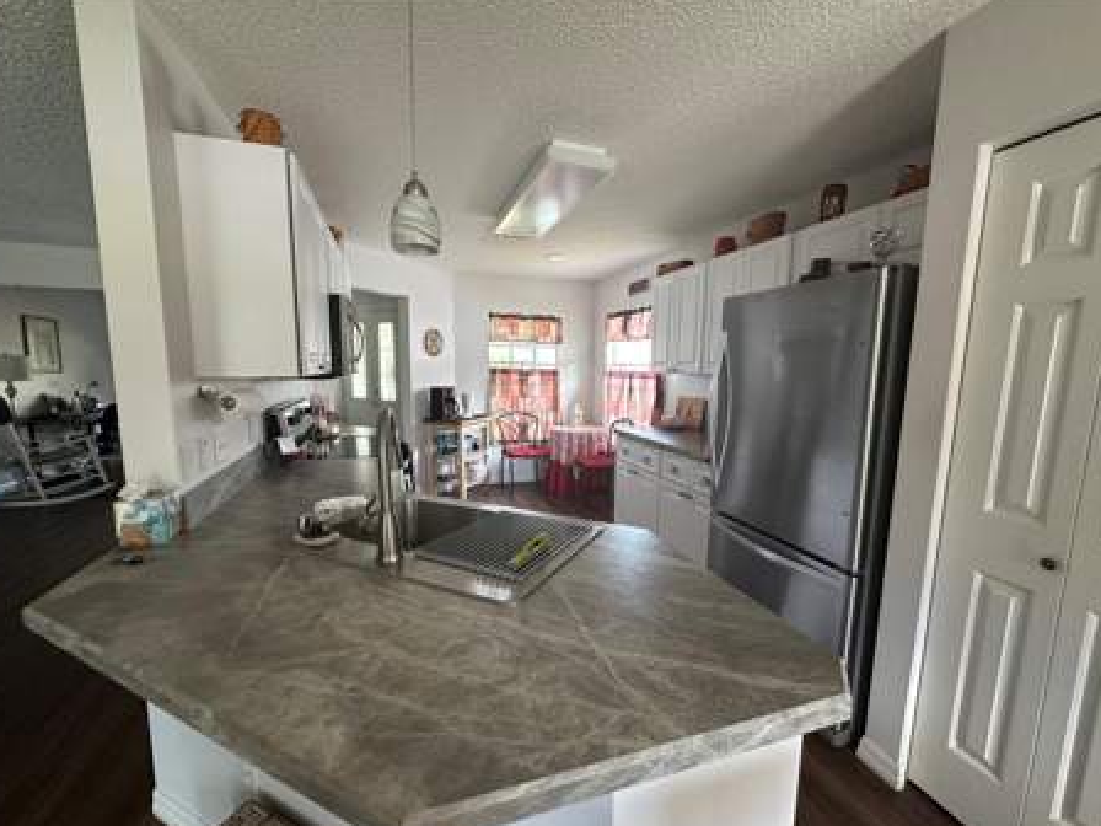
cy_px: 430
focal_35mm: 15
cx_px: 555
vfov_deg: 81.7
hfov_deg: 98.2
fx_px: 477
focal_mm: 2.22
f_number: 2.2
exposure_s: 1/98
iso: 320
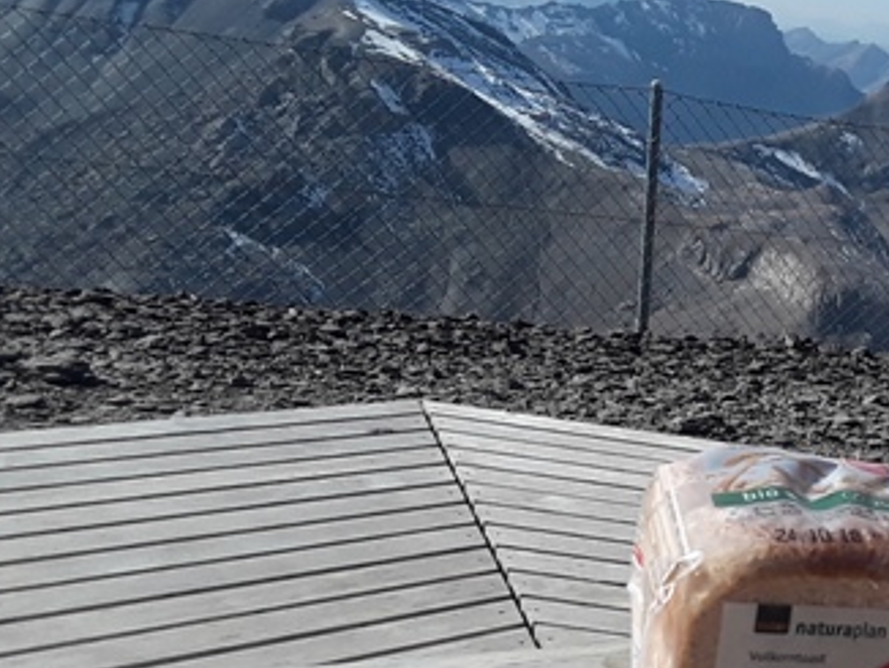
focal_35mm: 70
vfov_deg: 20.8
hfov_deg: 25.0
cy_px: 534
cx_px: 1074
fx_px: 1799
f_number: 1.9
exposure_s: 1/2151
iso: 40
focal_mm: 2.9
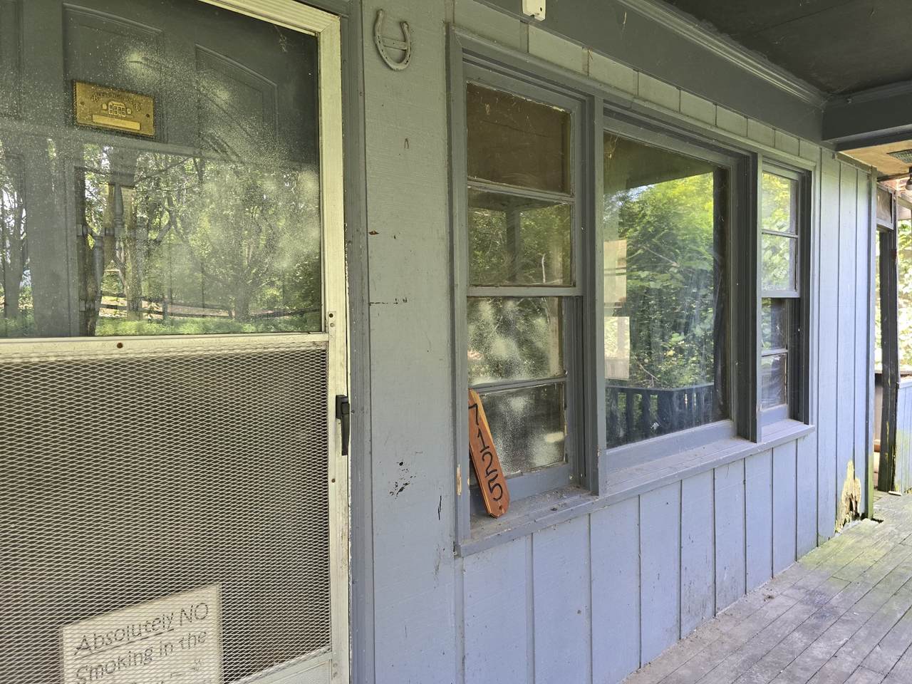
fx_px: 606
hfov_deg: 73.9
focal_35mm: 23
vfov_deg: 58.9
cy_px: 342
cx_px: 456
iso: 200
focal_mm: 6.3
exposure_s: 1/180
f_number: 1.7
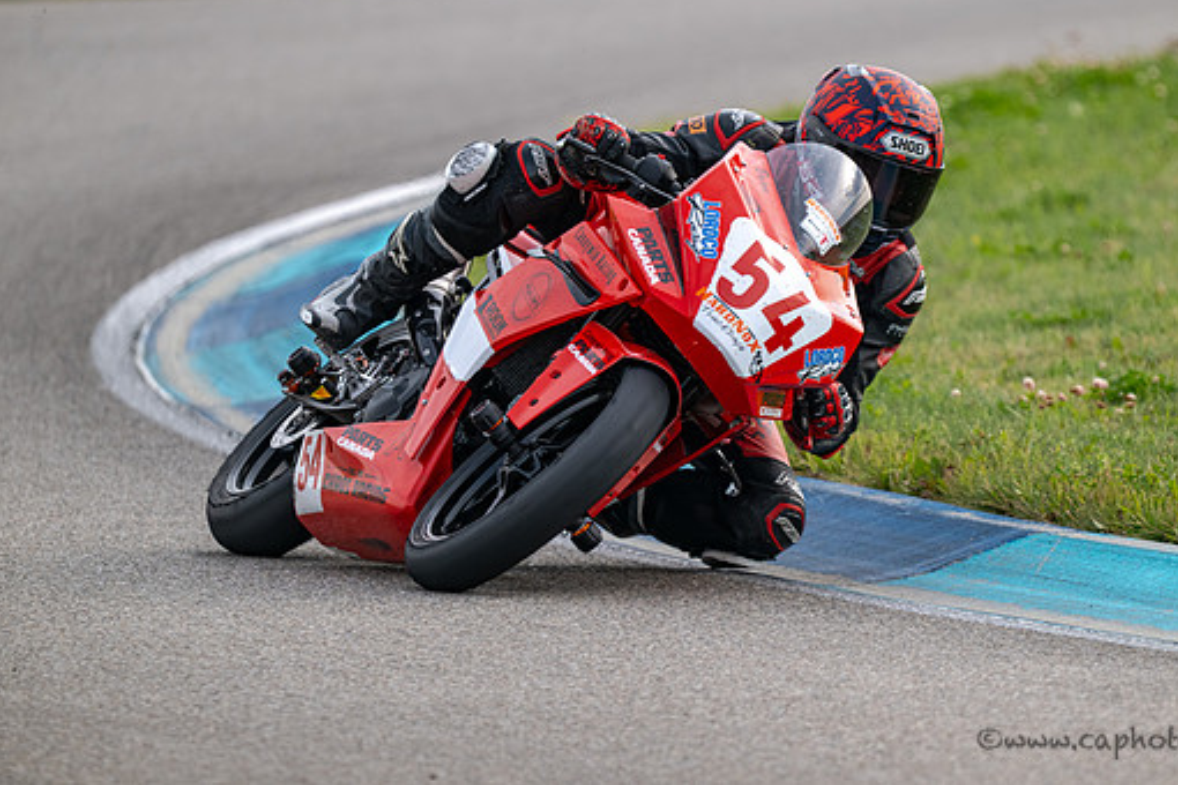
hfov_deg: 3.0
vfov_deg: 2.0
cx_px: 661
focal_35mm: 683
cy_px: 341
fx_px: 22348
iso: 500
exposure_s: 1/1250
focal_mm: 600
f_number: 6.3
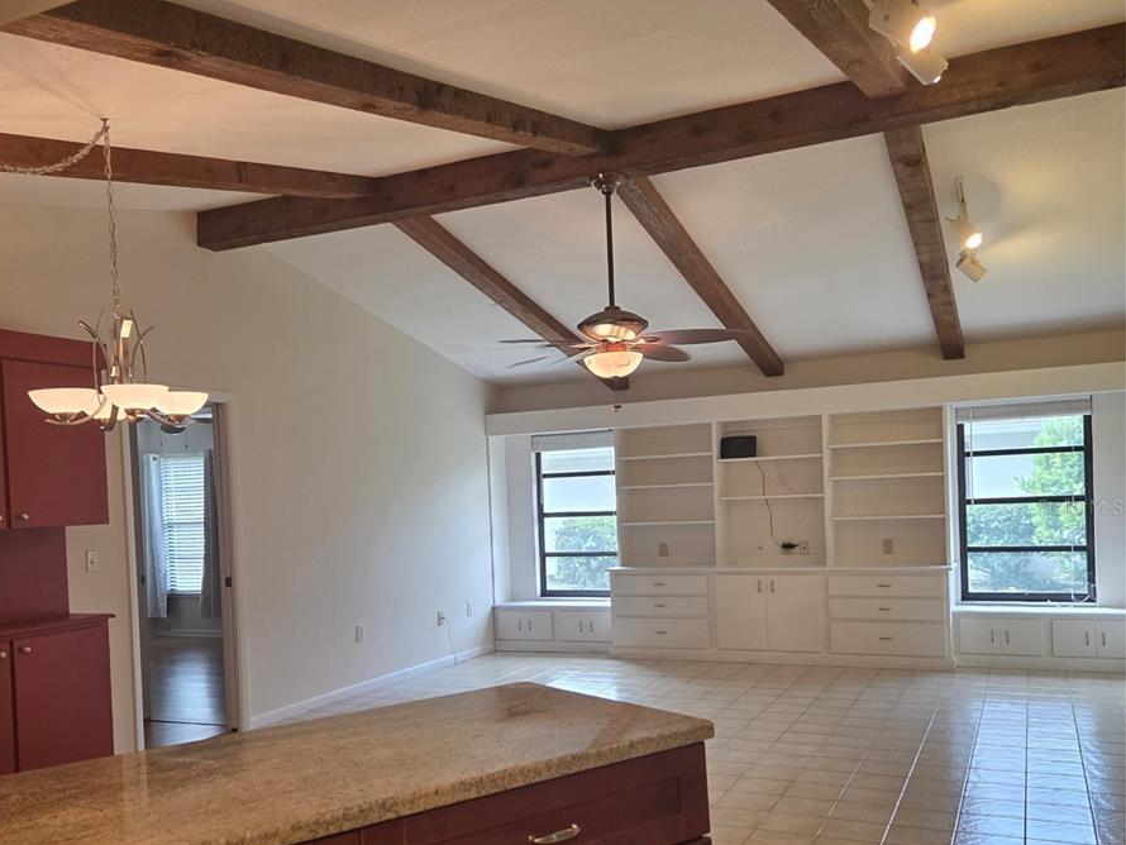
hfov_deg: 58.3
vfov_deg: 45.2
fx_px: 1009
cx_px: 558
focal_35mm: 31
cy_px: 506
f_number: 1.8
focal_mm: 5.4
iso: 125
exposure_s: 1/120
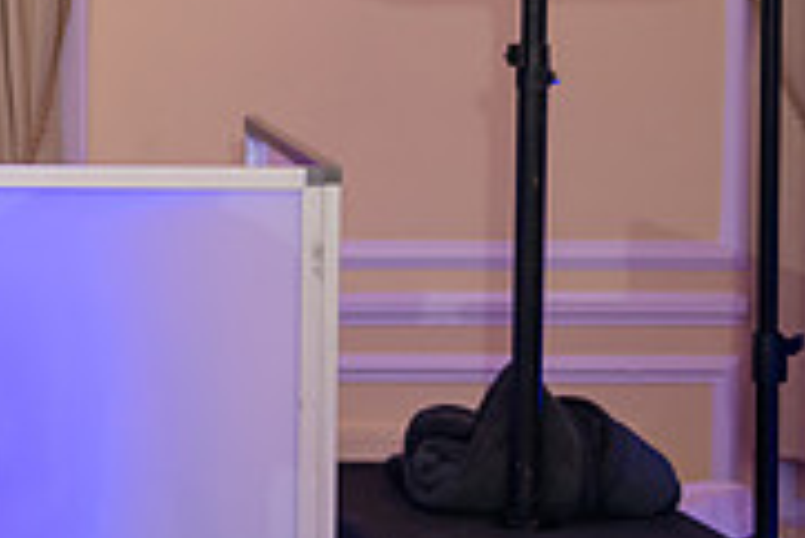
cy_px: 42
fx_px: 2730
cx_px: -378
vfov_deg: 11.2
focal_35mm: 122
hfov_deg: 15.5
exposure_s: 1/125
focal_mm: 38
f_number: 3.2
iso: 500
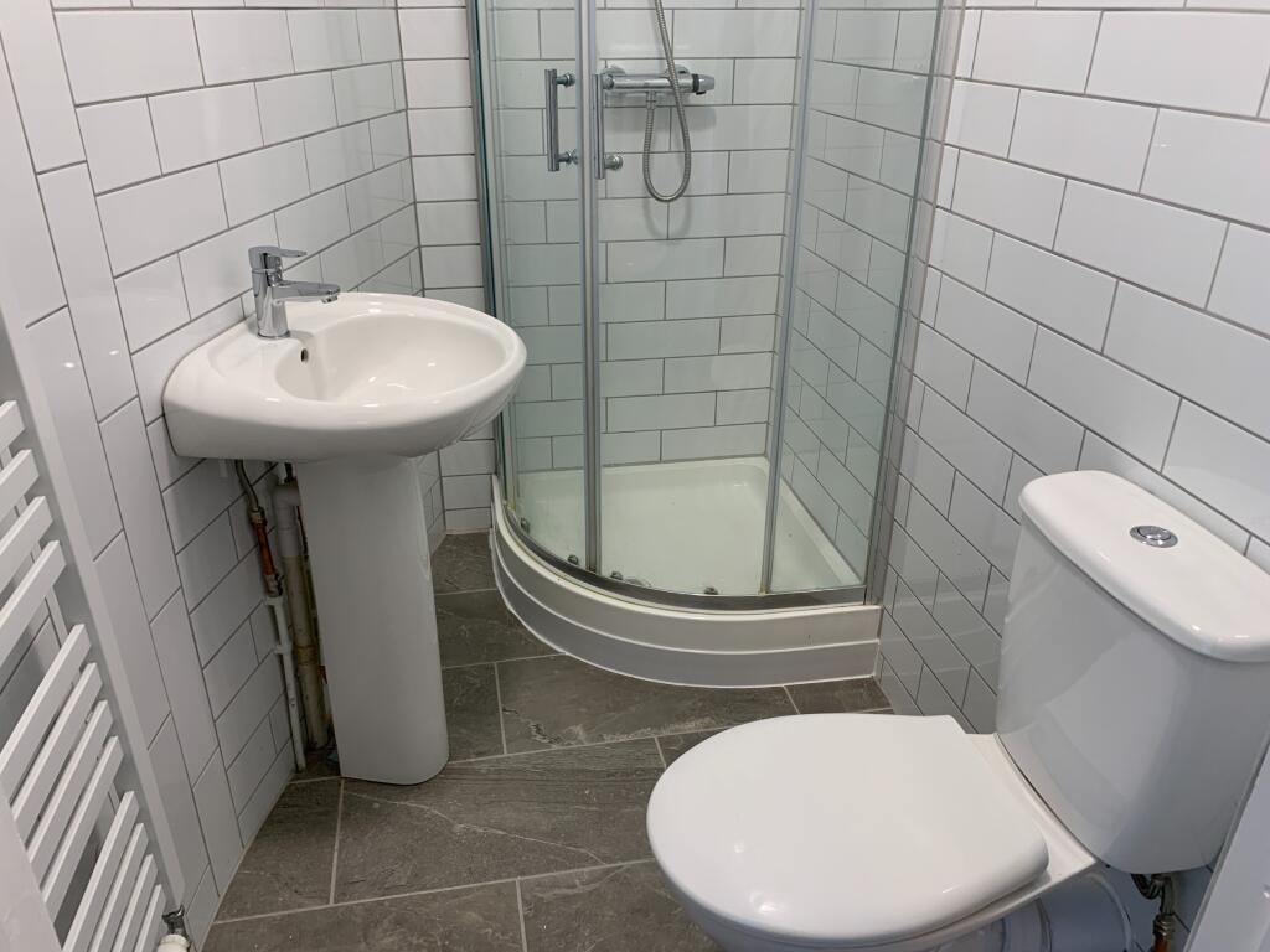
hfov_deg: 67.3
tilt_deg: -26.4
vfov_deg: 53.1
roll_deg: -0.2
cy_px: 476
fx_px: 954
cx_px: 635
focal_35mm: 26
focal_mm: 4.25
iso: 100
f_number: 1.8
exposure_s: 1/60
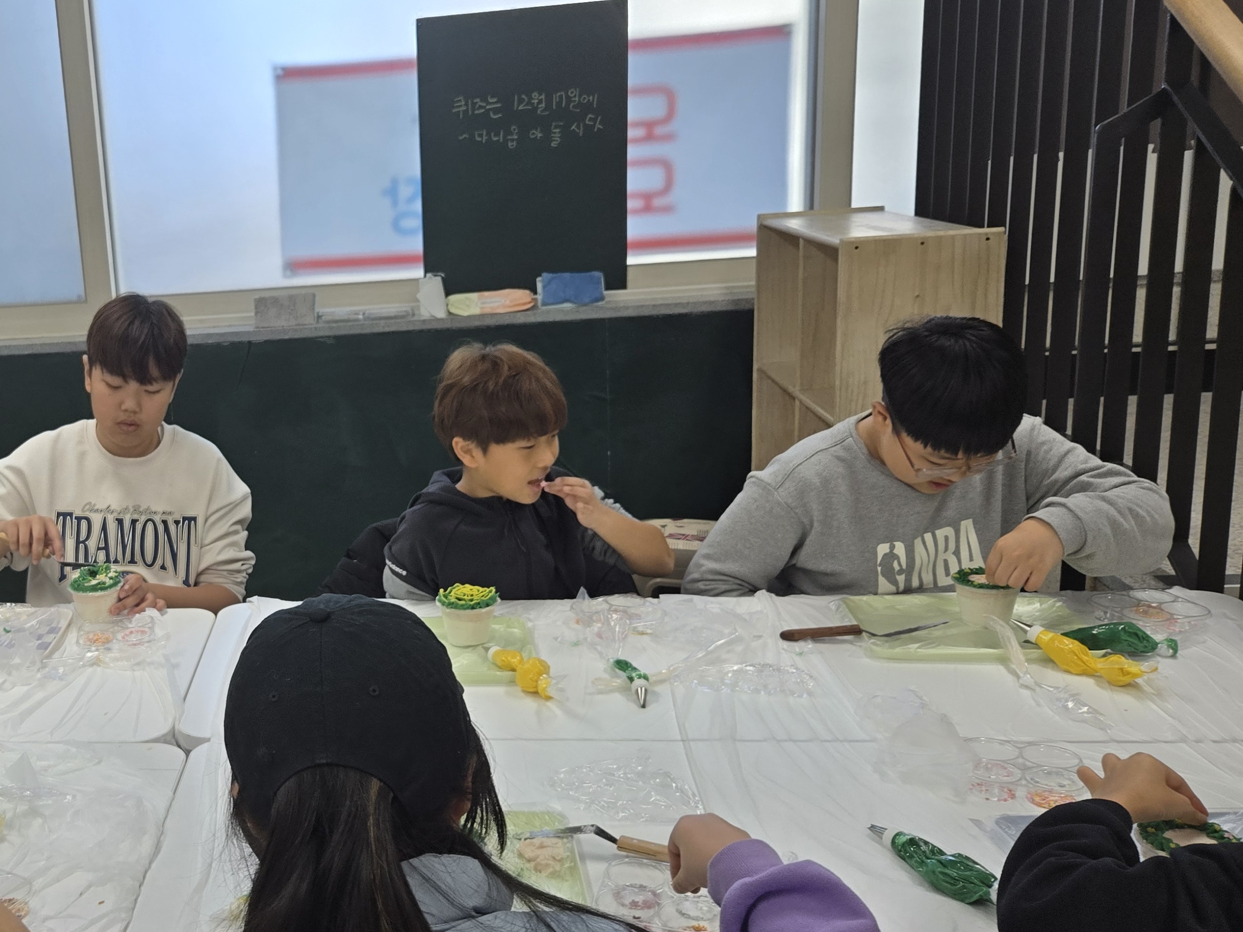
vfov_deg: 37.7
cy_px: 513
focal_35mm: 38
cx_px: 238
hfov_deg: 46.3
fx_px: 1365
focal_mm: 5.4
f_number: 1.8
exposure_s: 1/120
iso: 25
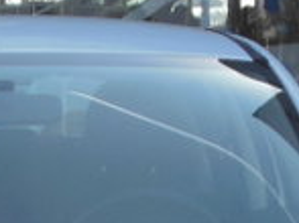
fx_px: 1476
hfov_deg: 11.5
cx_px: 33
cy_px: 531
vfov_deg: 8.0
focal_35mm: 171
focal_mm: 6
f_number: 3.5
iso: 125
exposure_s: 1/640
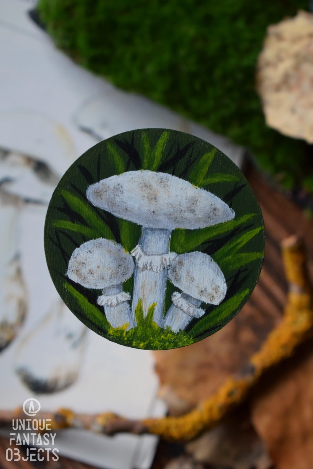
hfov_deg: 16.6
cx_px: 156
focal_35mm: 82
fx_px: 1076
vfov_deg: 24.6
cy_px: 234
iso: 1800
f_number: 5.6
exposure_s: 1/60
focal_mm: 55
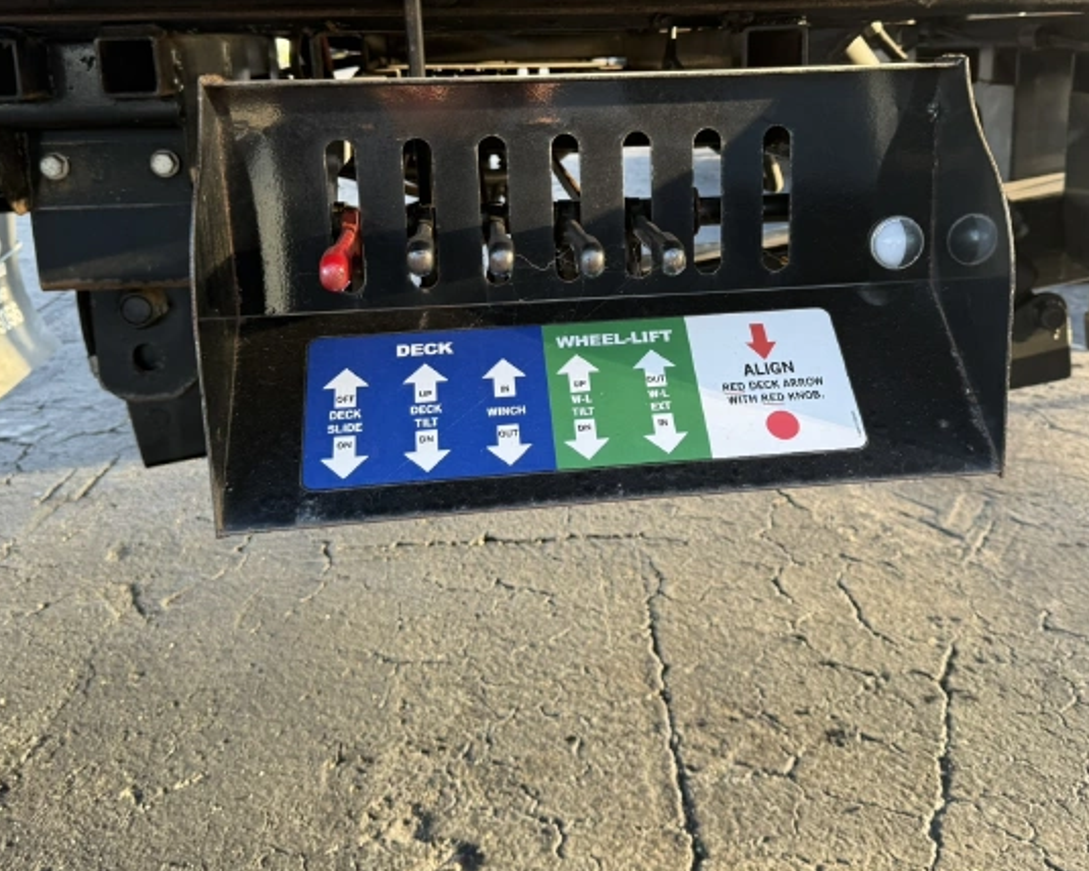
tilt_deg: -11.8
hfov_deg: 51.4
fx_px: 1128
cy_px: 326
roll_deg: +2.4
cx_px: 609
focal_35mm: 35
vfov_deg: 41.9
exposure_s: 1/188
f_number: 1.78
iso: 80
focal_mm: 6.76
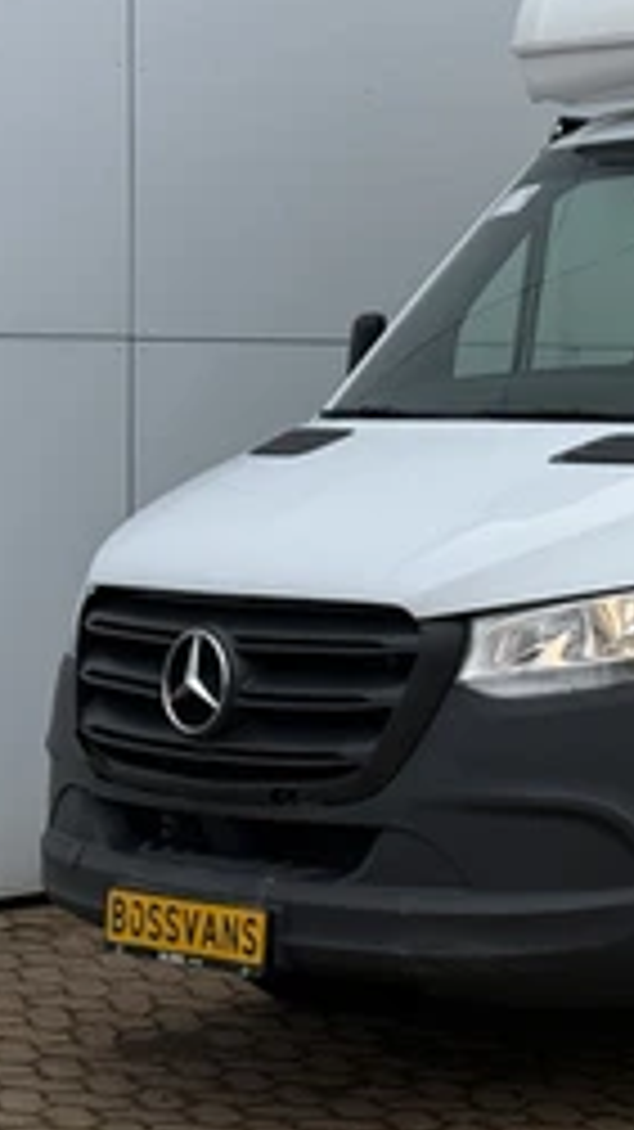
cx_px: 1030
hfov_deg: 11.5
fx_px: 2992
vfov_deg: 21.3
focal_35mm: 100
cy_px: 437
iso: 64
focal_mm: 6.76
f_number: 1.78
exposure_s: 1/2342
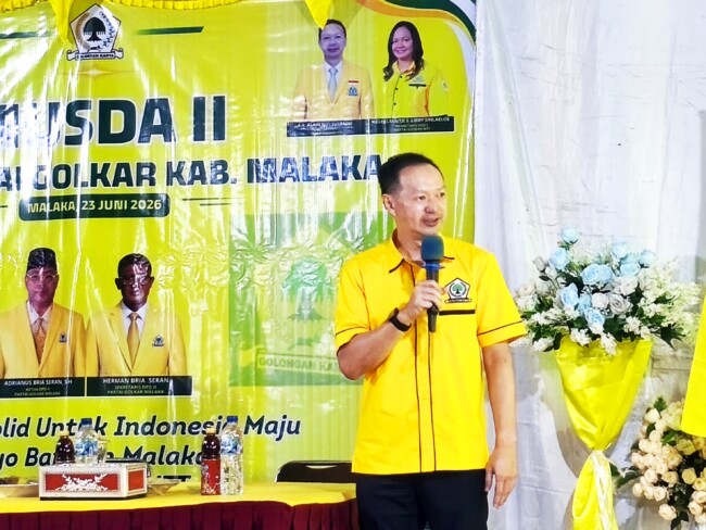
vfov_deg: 17.4
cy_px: 265
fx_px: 1734
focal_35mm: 85
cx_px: 353
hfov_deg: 23.0
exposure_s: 1/33.3
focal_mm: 6.18
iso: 1600
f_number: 1.65
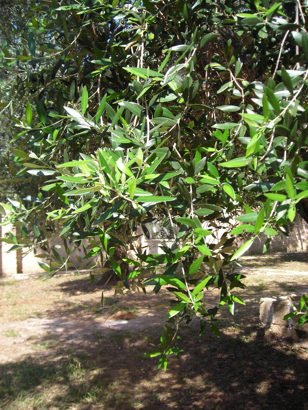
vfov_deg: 47.9
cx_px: 151
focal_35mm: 39
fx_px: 463
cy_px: 209
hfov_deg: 36.8
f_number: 3.2
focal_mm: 6.3
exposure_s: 1/286
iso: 50
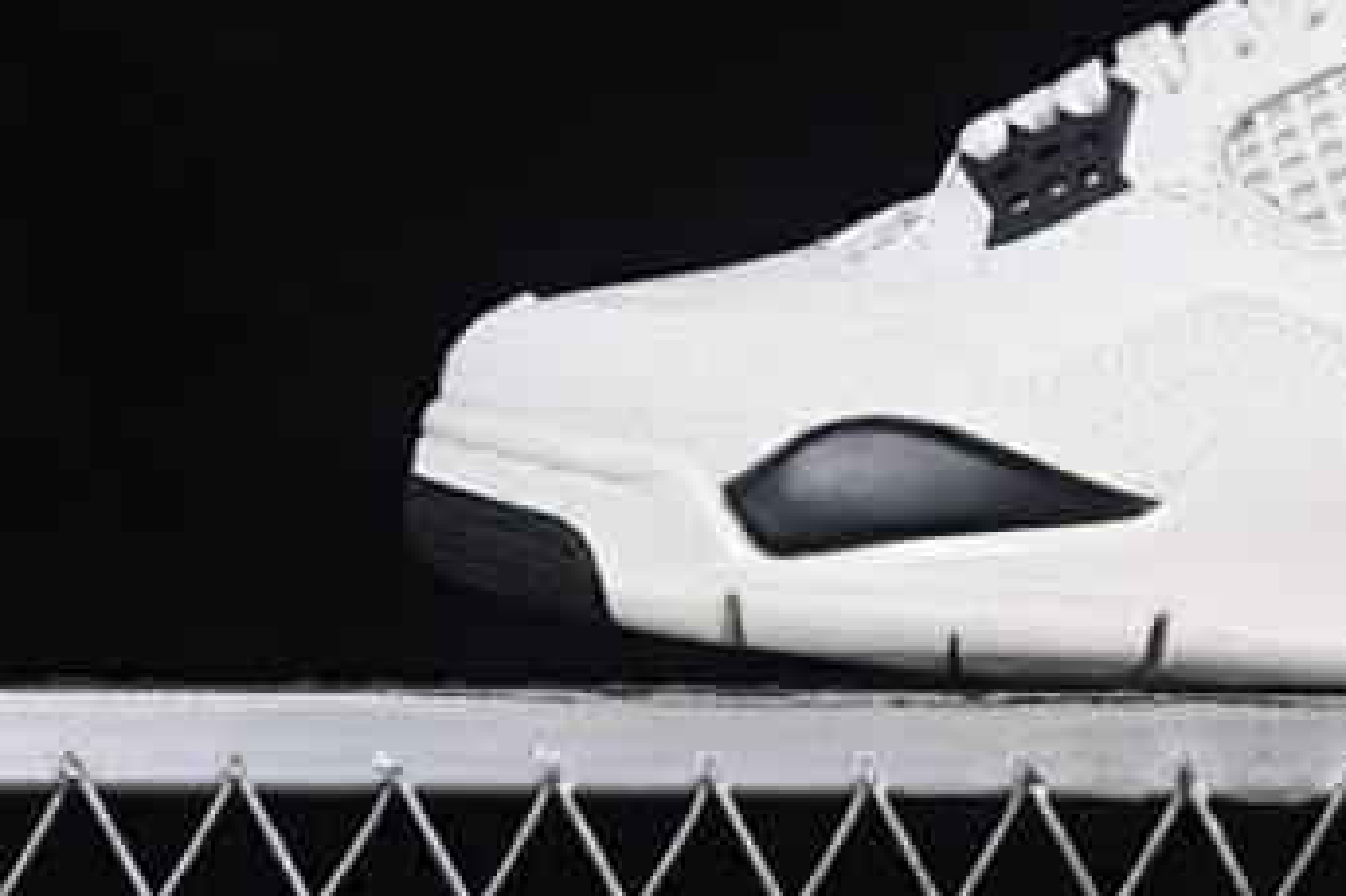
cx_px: 1362
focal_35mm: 159
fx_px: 5942
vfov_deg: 8.6
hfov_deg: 12.8
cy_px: 106
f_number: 8
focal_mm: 50
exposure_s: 1/80
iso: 160
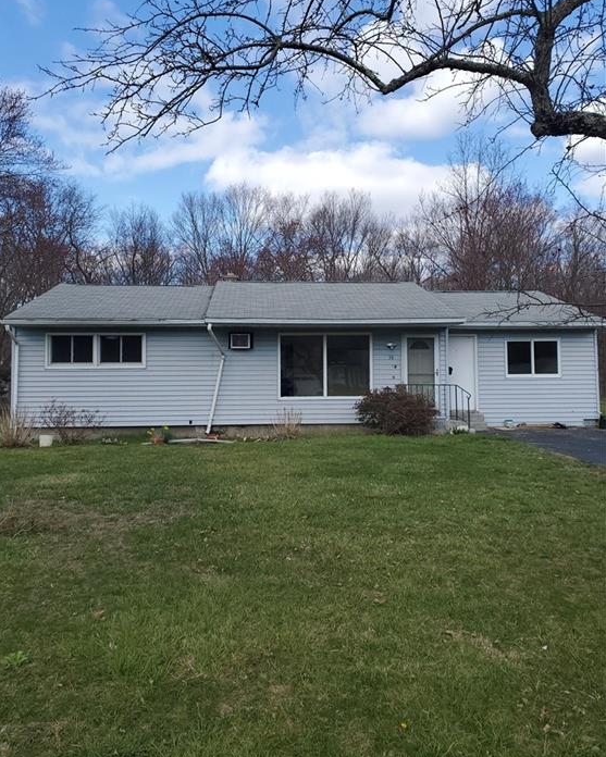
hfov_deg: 51.5
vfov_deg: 62.2
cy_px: 360
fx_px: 628
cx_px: 294
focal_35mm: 28
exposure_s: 1/890
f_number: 2.4
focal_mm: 4.3
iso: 50
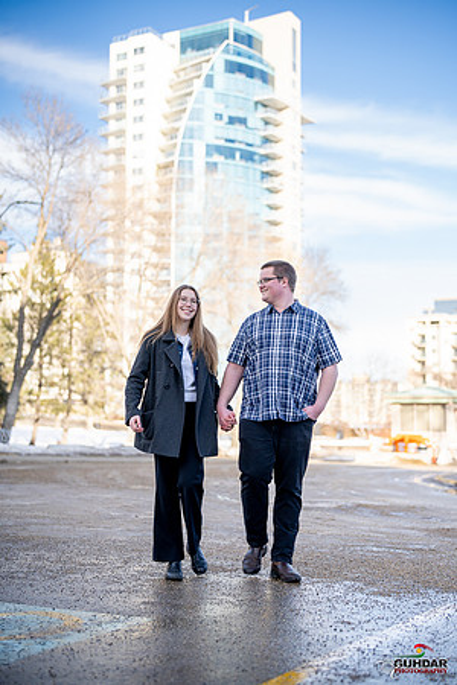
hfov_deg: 27.0
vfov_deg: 39.6
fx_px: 952
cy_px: 342
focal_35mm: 50
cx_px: 228
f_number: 1.8
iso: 400
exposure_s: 1/6400
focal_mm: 50
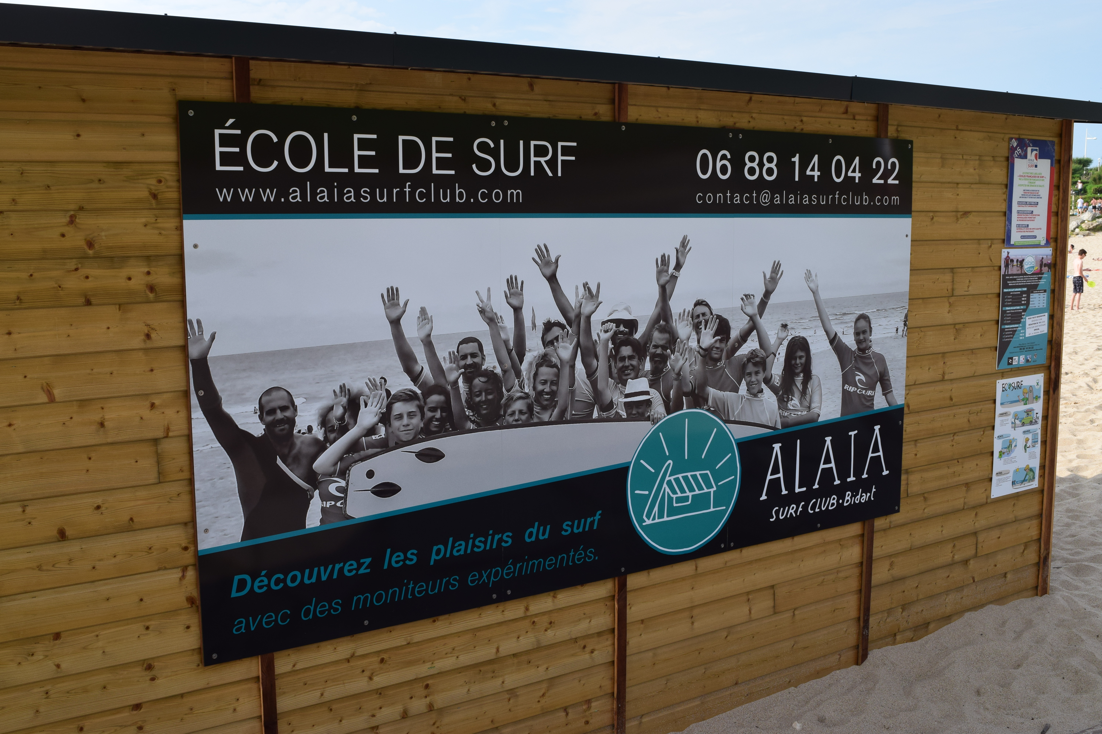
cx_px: 551
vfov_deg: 36.9
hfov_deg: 53.1
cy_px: 367
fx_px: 1102
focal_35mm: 36
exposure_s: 1/500
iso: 400
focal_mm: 24
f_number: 11
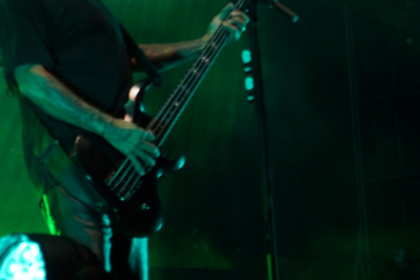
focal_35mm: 287
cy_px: -19
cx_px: 20
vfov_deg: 4.8
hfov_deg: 7.2
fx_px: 3348
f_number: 4
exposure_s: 1/125
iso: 500
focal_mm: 105
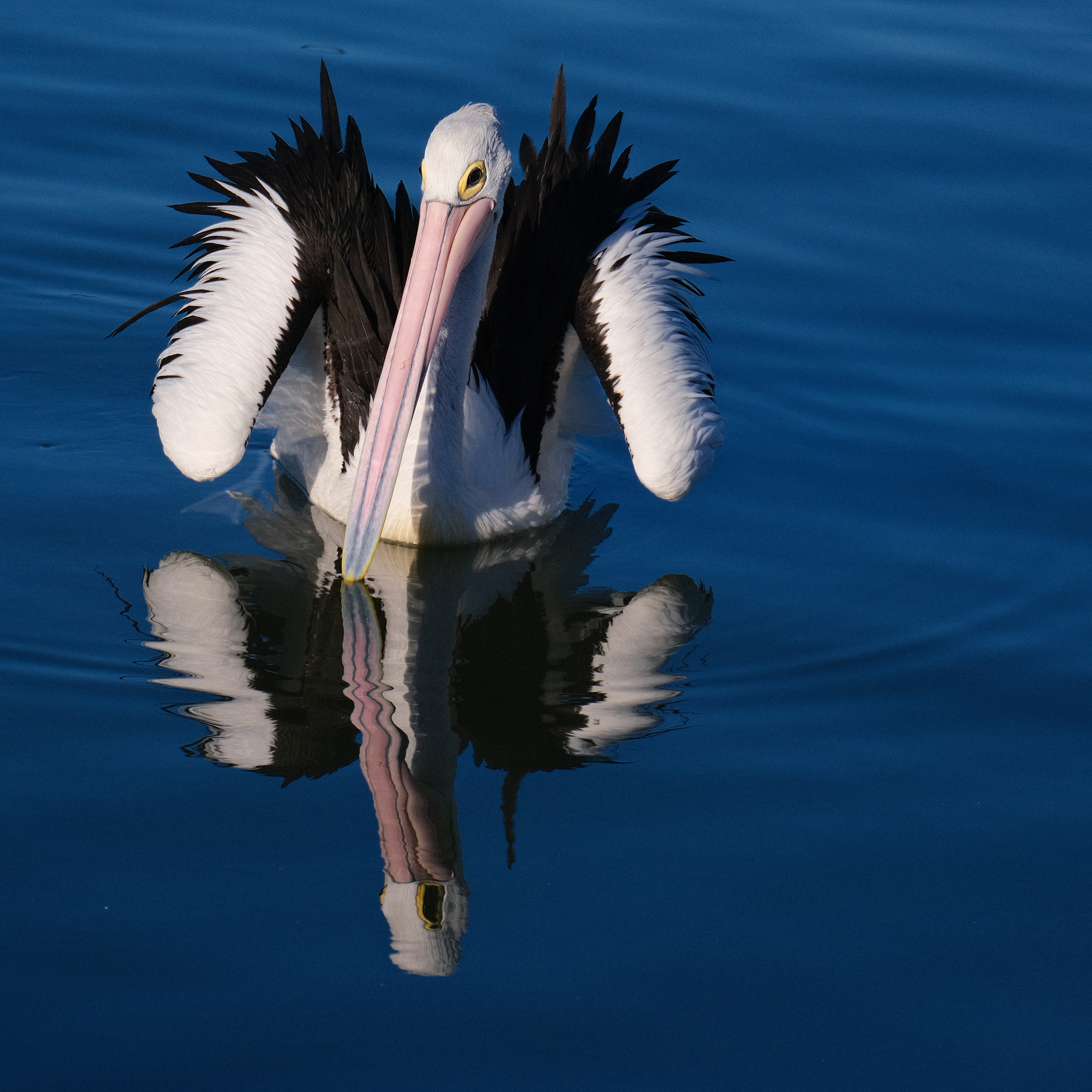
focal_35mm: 261
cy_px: 547
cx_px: 400
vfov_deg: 6.7
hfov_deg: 6.7
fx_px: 9315
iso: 320
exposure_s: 1/1400
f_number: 6
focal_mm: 135.7
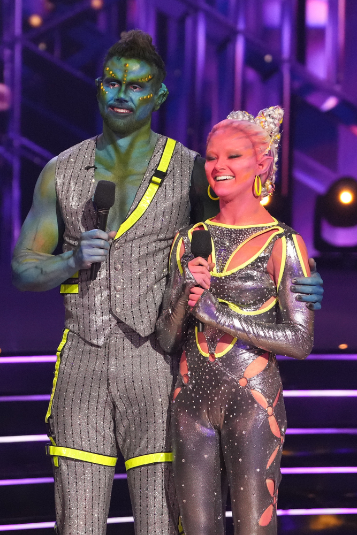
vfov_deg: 13.4
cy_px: 268
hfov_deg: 9.0
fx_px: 2275
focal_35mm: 153
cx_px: 178
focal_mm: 102
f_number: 2.8
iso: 5000
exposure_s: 1/400
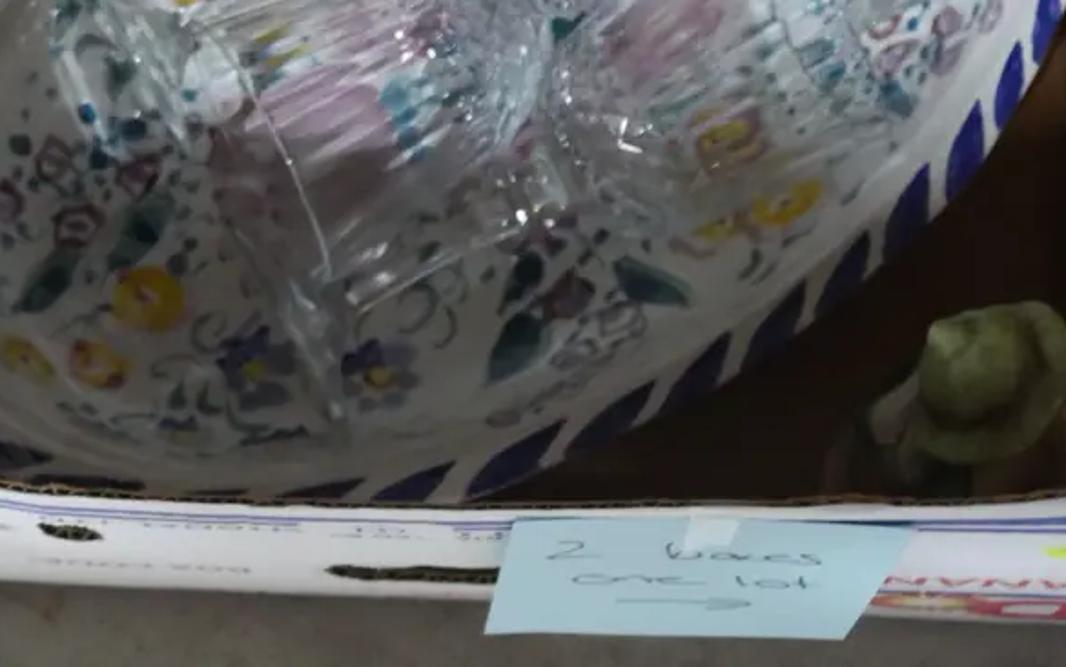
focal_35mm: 89
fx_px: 2586
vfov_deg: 14.0
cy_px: -262
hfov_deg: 23.3
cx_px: 538
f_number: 5.2
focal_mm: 24
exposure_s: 1/60
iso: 2500
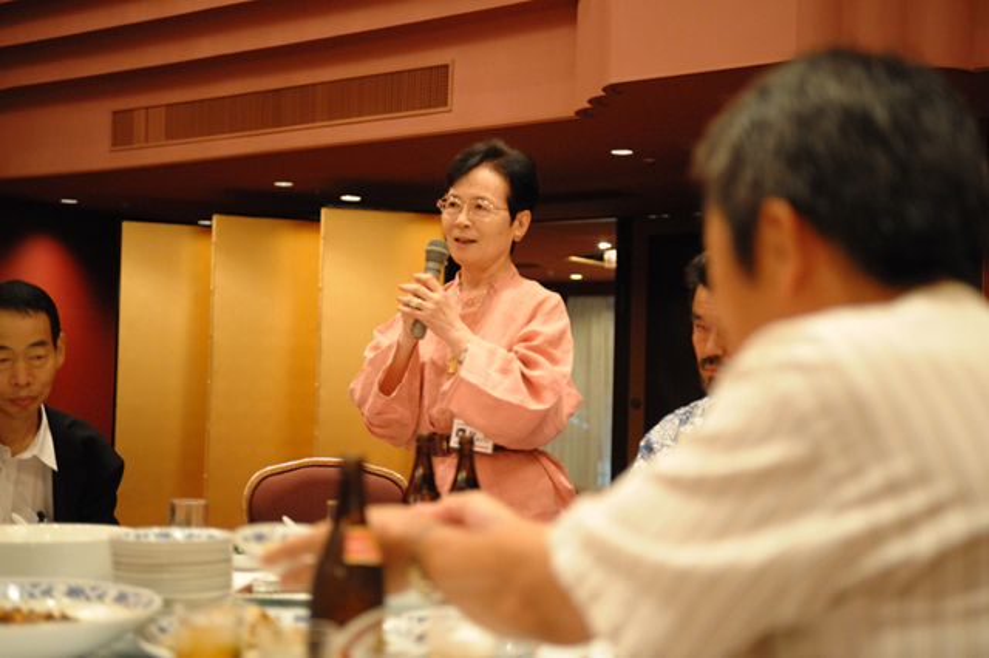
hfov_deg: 39.6
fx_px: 1373
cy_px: 329
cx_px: 494
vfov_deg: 27.0
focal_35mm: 50
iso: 5000
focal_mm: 50
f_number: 2.8
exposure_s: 1/125
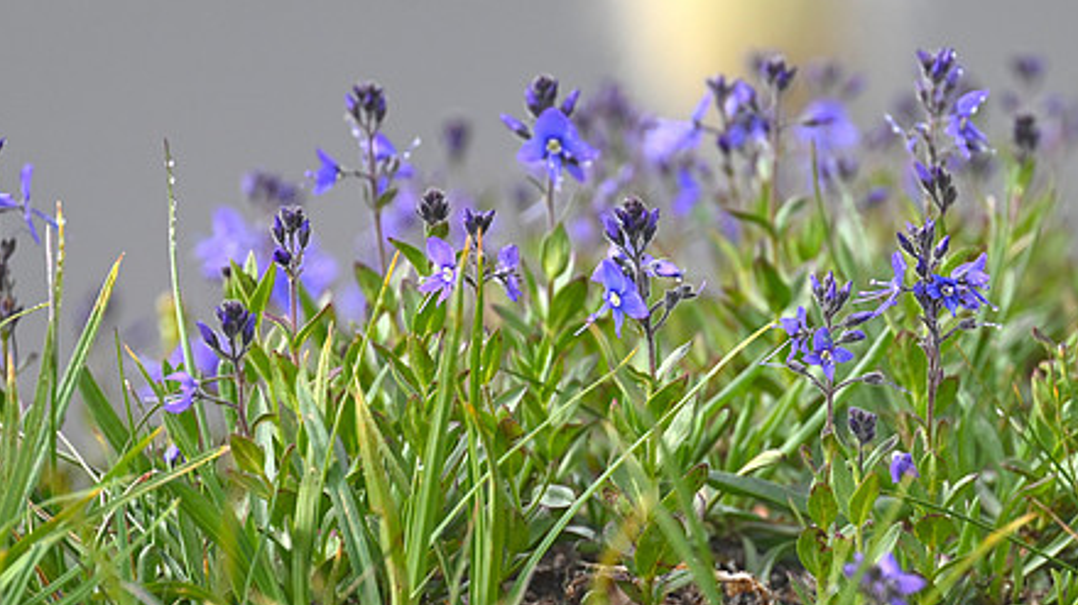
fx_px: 31599
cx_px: 446
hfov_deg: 2.0
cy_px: 271
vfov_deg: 1.1
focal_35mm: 1106
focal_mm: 800
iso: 320
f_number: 6.3
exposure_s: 1/800
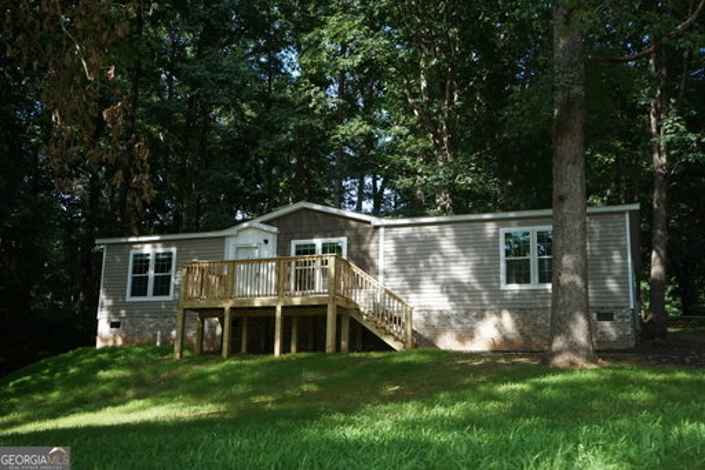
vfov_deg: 35.9
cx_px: 352
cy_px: 235
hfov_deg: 51.9
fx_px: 724
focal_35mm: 37
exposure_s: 1/125
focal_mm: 37
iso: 125
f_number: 5.6
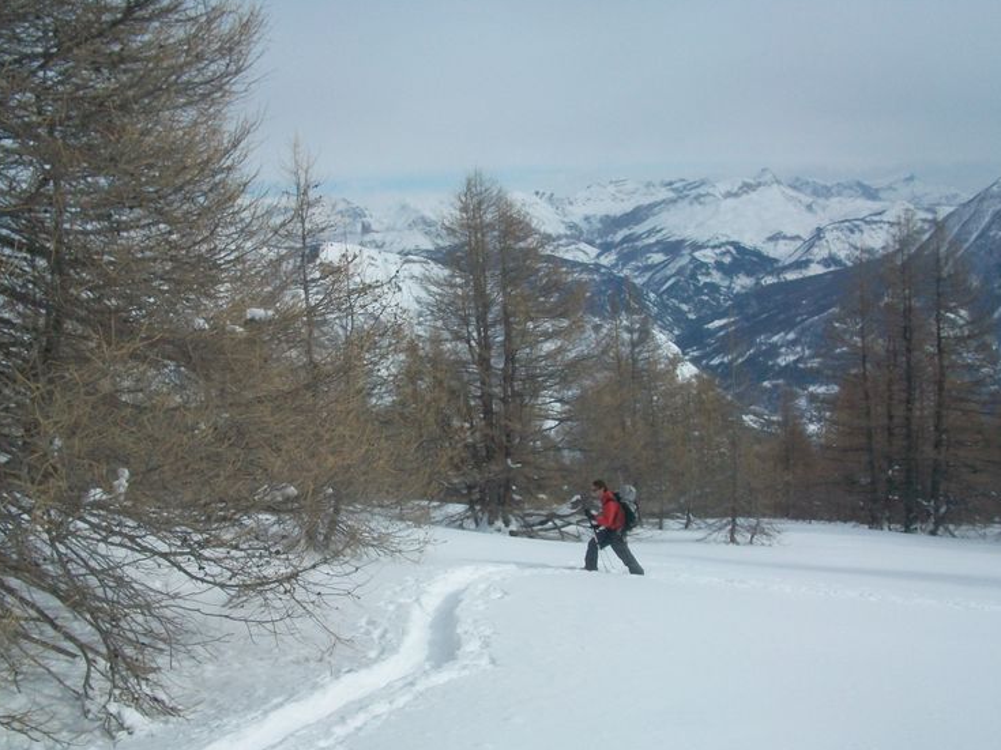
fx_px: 1070
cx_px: 511
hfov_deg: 50.1
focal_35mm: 37
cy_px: 399
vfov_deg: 38.6
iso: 80
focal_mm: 5.7
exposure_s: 1/1000
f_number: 5.5
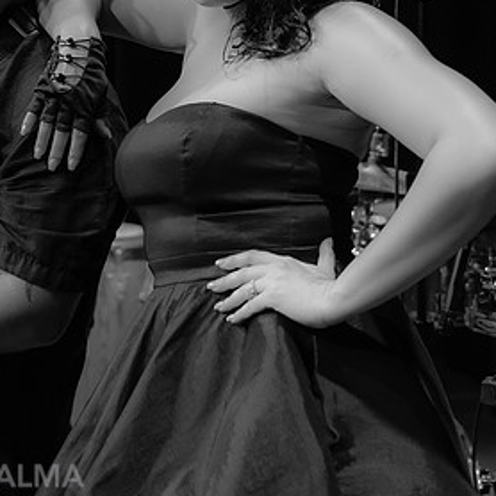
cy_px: 50
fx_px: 1508
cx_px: 166
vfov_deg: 18.4
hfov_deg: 18.6
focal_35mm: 93
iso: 2000
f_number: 2.8
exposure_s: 1/160
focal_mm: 34
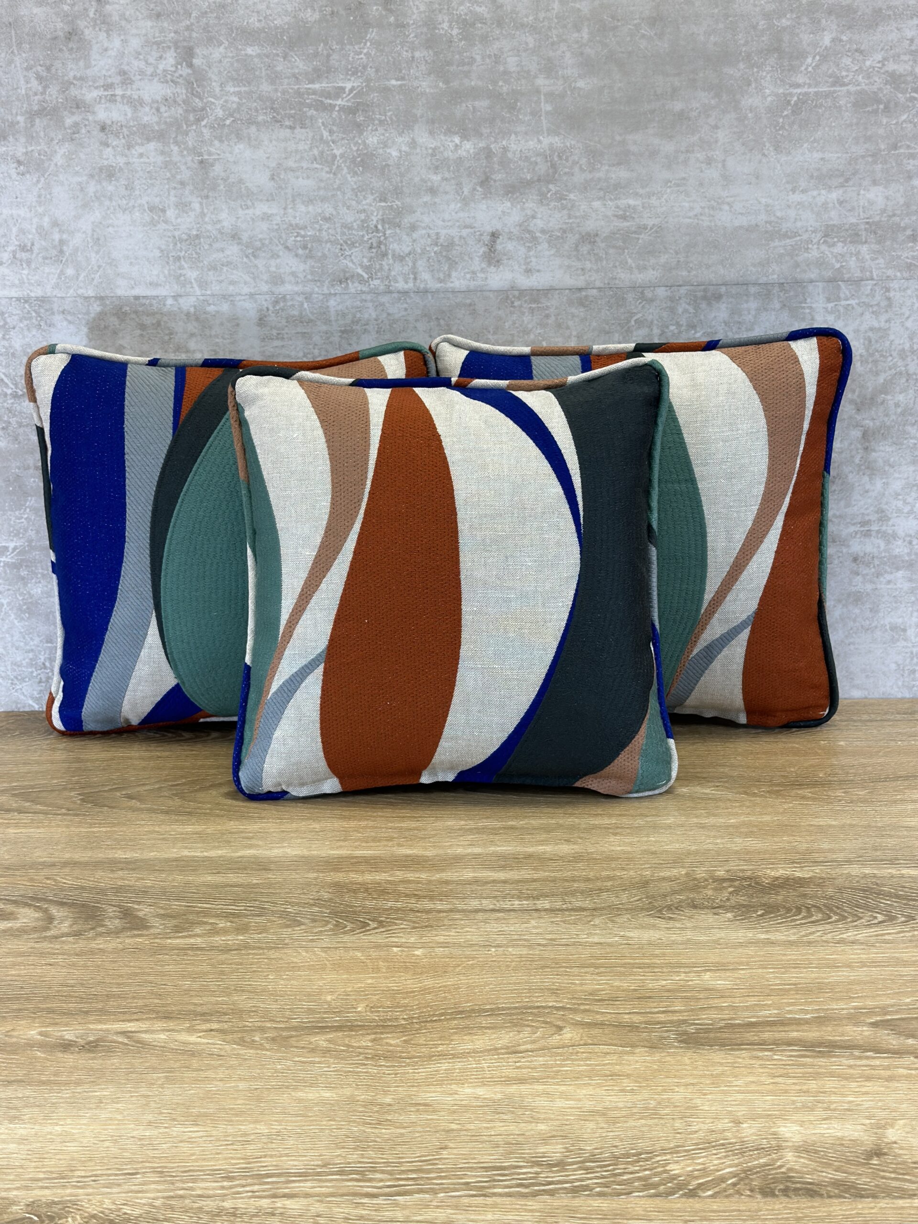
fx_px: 1697
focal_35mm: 48
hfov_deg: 30.3
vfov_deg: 39.7
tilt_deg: -14.8
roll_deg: +1.4
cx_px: 459
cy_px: 612
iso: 80
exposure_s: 1/120
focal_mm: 6.86
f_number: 1.78
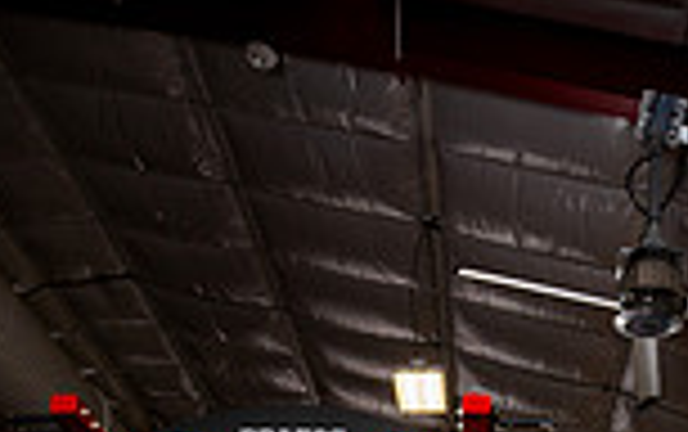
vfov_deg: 15.2
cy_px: 972
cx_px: 256
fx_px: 1126
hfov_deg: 33.8
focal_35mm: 60
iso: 100
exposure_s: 1/250
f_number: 4
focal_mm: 20
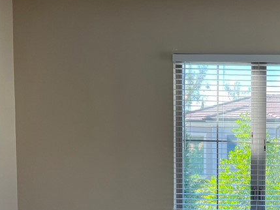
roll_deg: -1.0
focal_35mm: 62
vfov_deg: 23.1
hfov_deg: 28.7
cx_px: 298
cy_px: 188
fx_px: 502
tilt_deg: -4.3
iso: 50
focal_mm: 5.7
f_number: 1.5
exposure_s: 1/162
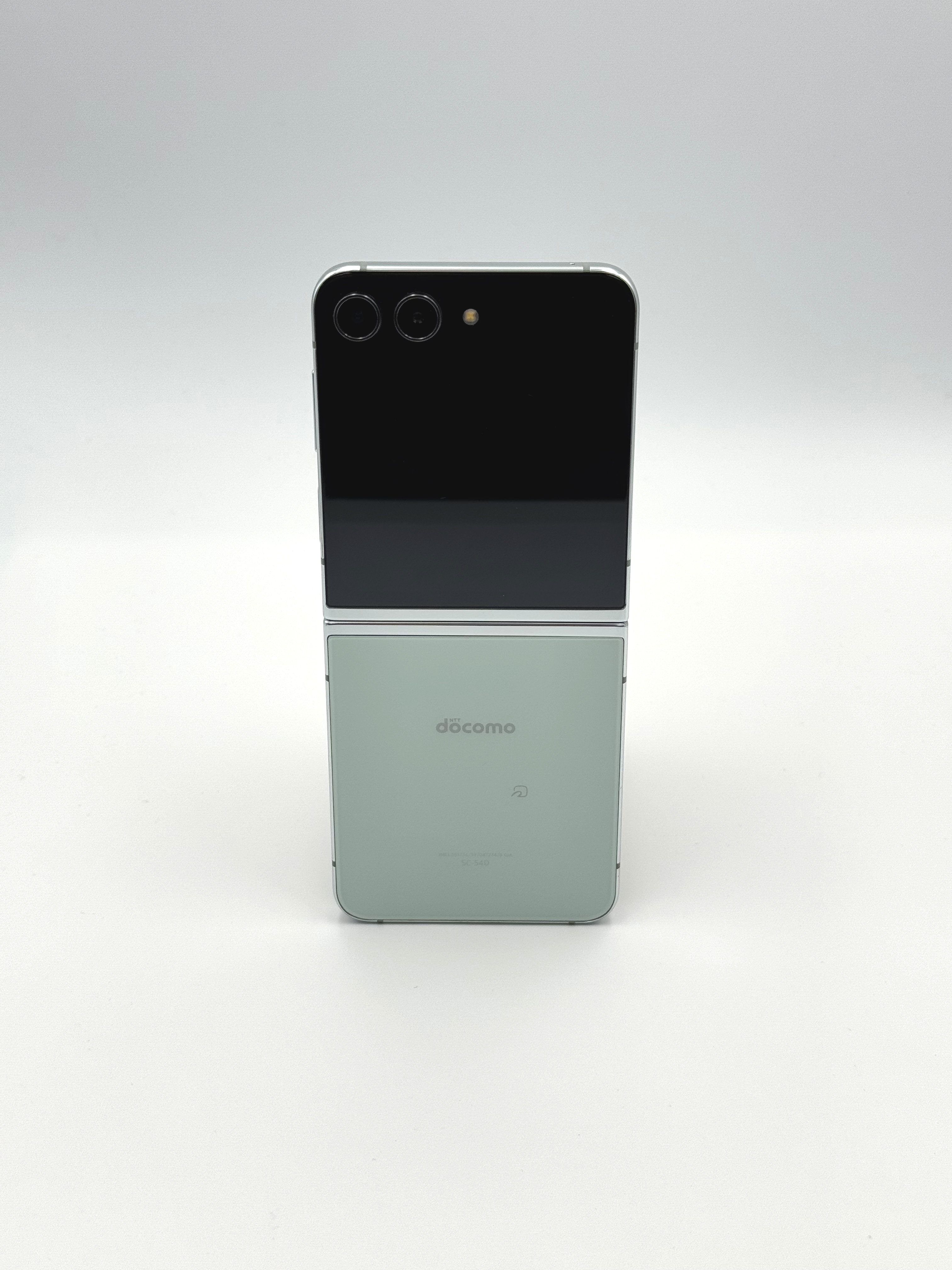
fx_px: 1760
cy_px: 635
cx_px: 476
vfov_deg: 39.7
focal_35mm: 48
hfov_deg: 30.3
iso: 64
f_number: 1.78
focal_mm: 6.76
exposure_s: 1/368
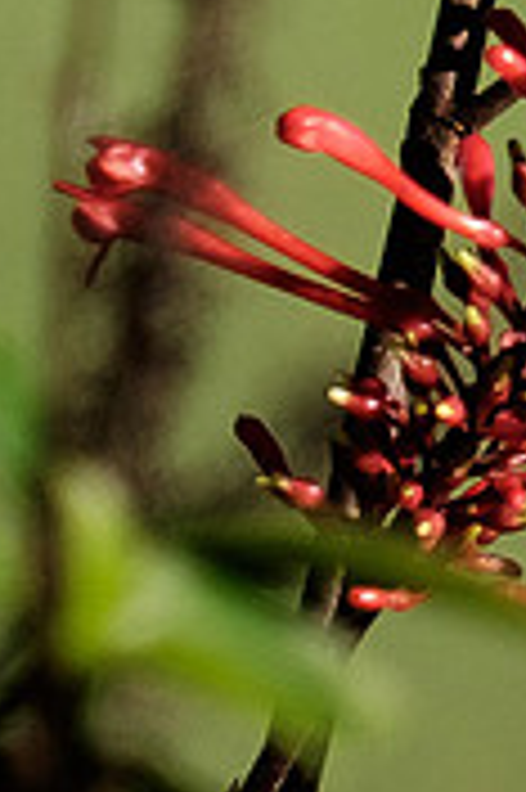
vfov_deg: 0.8
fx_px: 56213
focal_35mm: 2560
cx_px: 875
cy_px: 140
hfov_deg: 0.5
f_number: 4.8
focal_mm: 200
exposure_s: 1/1600
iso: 200
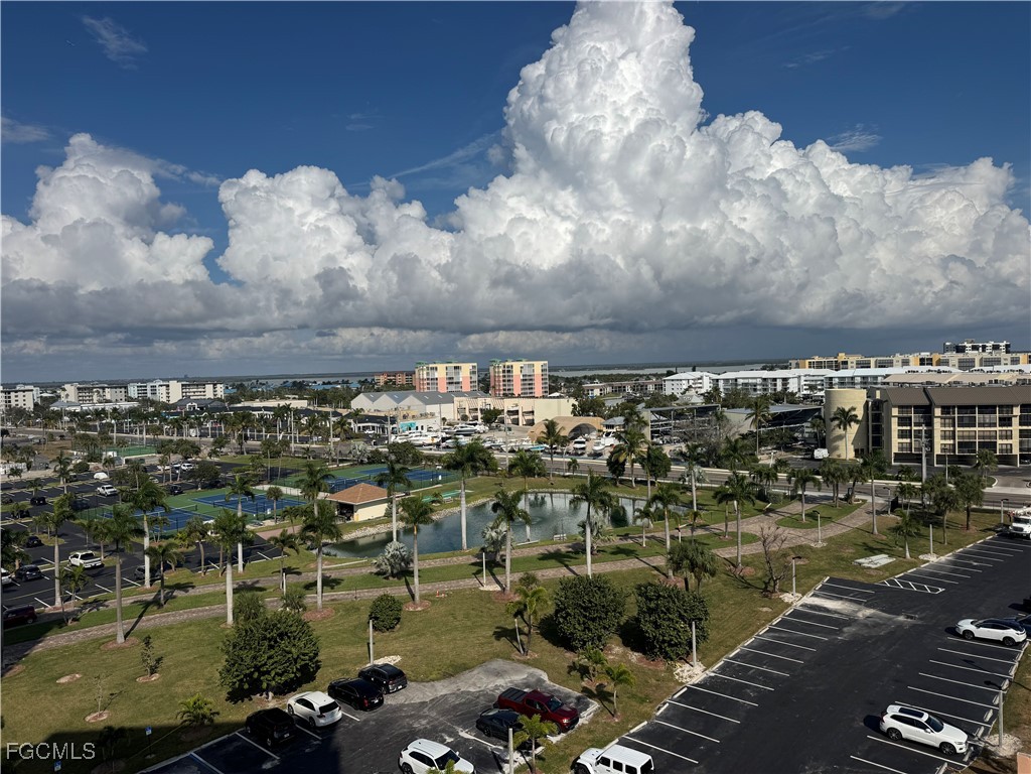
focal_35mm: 24
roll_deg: +0.8
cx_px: 516
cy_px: 387
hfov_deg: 71.6
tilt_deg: -3.4
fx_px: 715
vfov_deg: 56.8
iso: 64
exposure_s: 1/12346
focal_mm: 6.76
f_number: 1.78
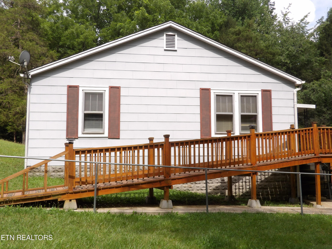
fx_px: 317
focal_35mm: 33
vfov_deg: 42.9
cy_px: 124
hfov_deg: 55.4
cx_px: 166
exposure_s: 1/181
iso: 100
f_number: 7.1
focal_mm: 5.9
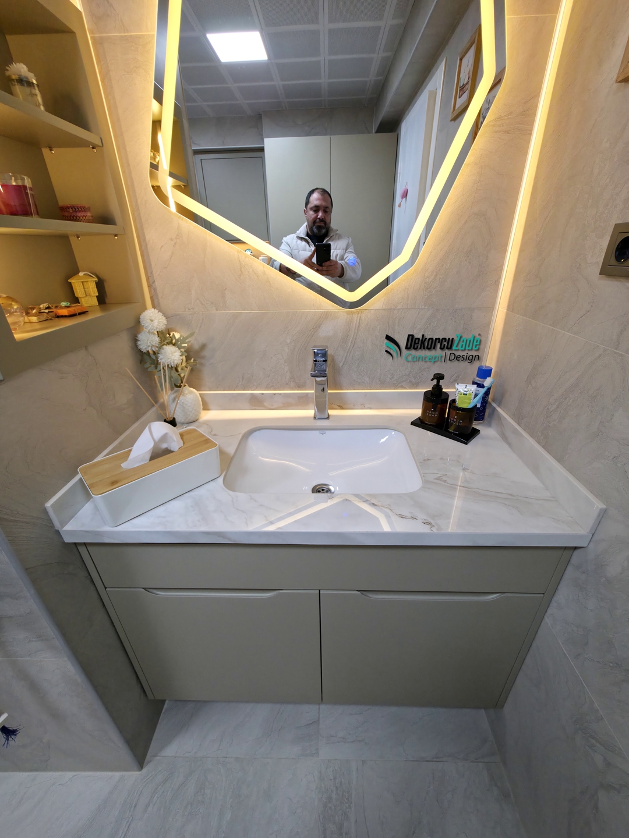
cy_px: 419
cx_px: 314
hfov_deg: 89.9
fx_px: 315
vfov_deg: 106.2
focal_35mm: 13
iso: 80
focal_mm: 2.2
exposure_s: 1/50
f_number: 1.9
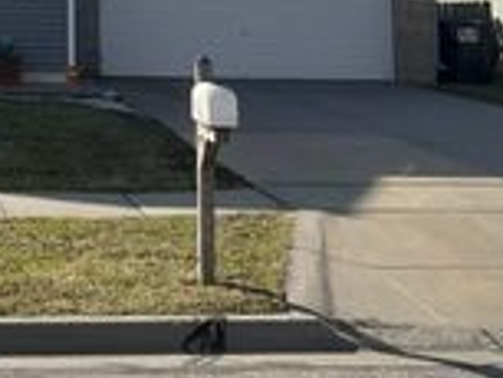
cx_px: -112
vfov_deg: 16.3
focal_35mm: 85
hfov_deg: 21.3
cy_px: -136
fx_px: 1236
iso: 50
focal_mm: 5.7
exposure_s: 1/5882
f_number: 1.5
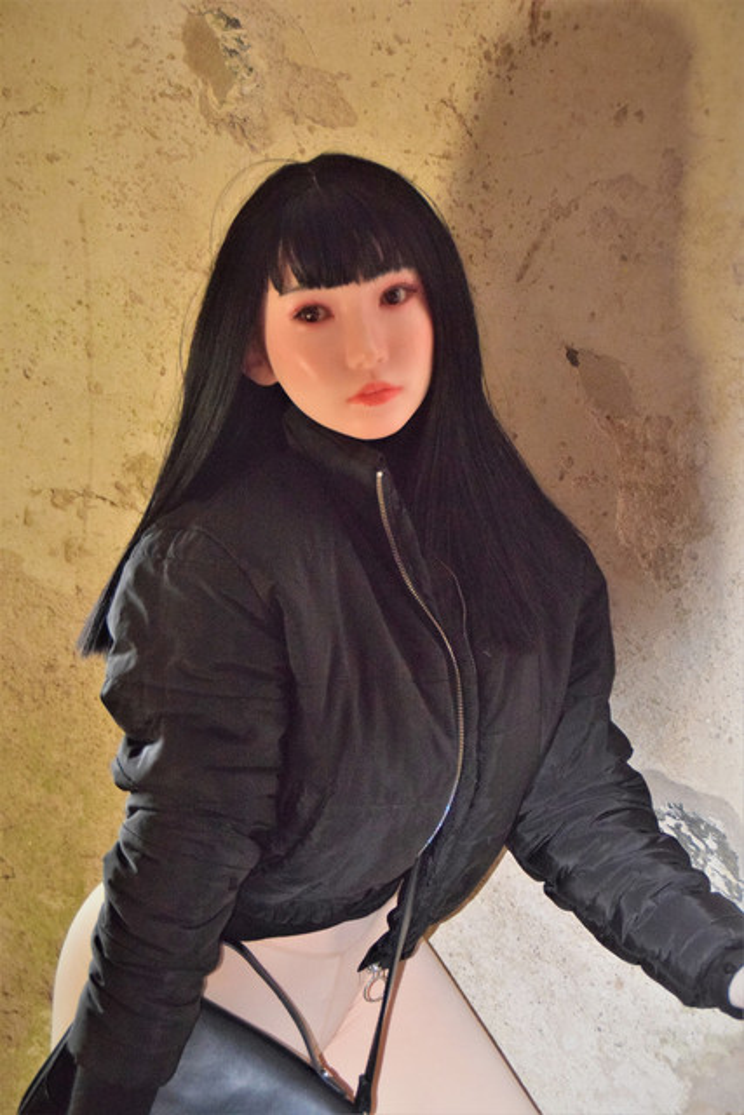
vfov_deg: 26.0
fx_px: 2417
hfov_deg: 17.5
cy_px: 558
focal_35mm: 78
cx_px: 372
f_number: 5
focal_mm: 52
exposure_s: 1/60
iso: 3200
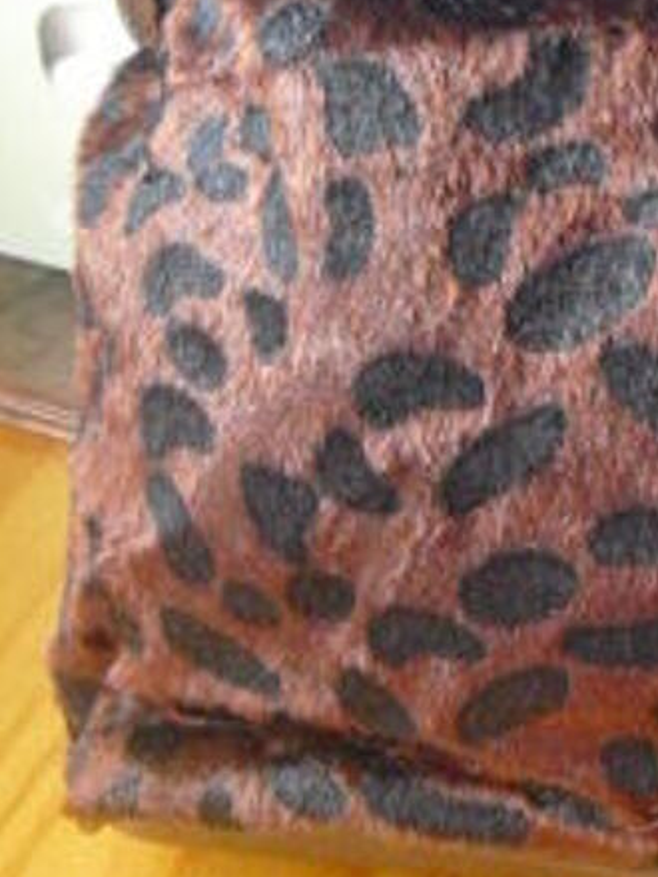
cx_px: 710
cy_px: 282
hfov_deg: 13.3
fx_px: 2763
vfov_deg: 18.0
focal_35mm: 109
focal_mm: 6.3
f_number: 3.1
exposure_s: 1/60
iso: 800
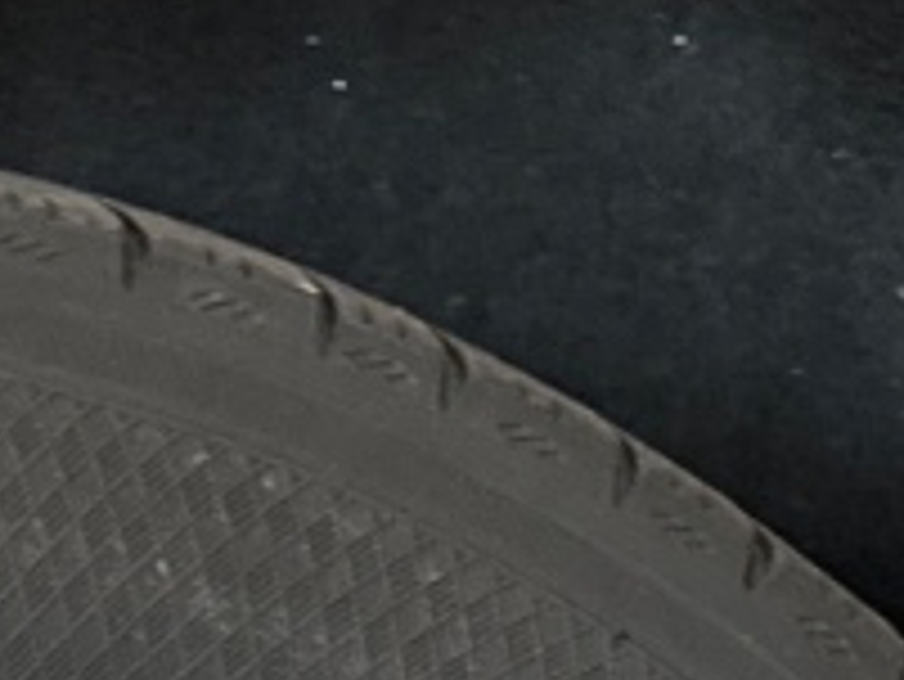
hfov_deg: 10.1
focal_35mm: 191
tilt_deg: -13.4
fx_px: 4991
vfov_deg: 6.9
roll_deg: +0.3
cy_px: 2108
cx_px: -414
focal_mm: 6.76
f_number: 1.78
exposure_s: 1/33
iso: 640
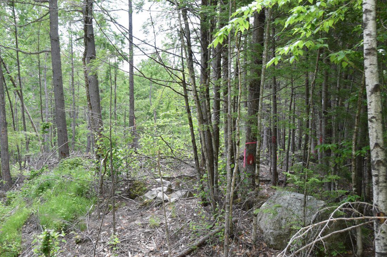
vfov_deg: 20.9
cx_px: 180
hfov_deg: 31.0
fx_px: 699
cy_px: 133
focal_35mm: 65
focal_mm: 32
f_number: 8
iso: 400
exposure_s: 1/250
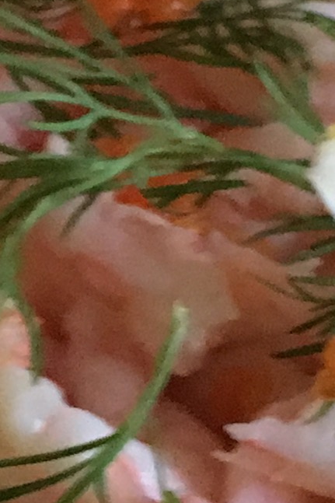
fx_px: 2625
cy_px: 502
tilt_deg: -46.5
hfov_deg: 7.3
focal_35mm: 188
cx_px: 149
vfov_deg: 10.8
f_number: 2.2
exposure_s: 1/17
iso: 250
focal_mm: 4.15
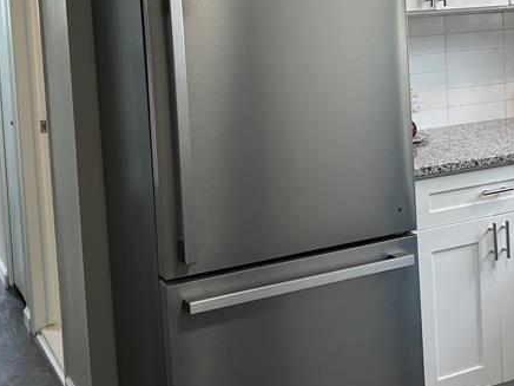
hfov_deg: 31.3
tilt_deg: -4.7
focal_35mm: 61
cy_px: 54
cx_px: 365
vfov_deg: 23.5
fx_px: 906
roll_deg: +2.8
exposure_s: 1/120
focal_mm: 5.7
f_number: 1.5
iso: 64
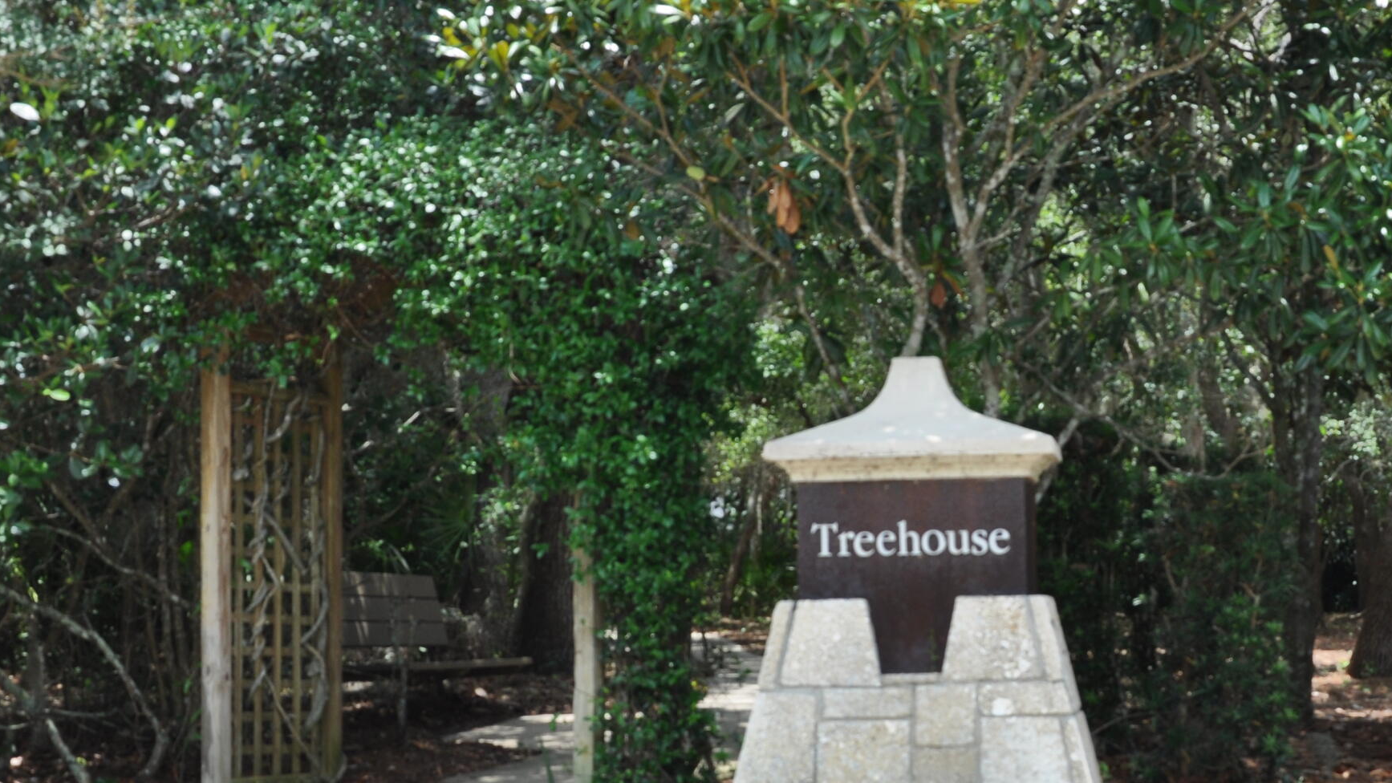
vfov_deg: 15.8
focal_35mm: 76
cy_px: 600
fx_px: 2805
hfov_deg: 27.6
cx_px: 995
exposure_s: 1/200
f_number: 8
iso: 200
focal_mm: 28
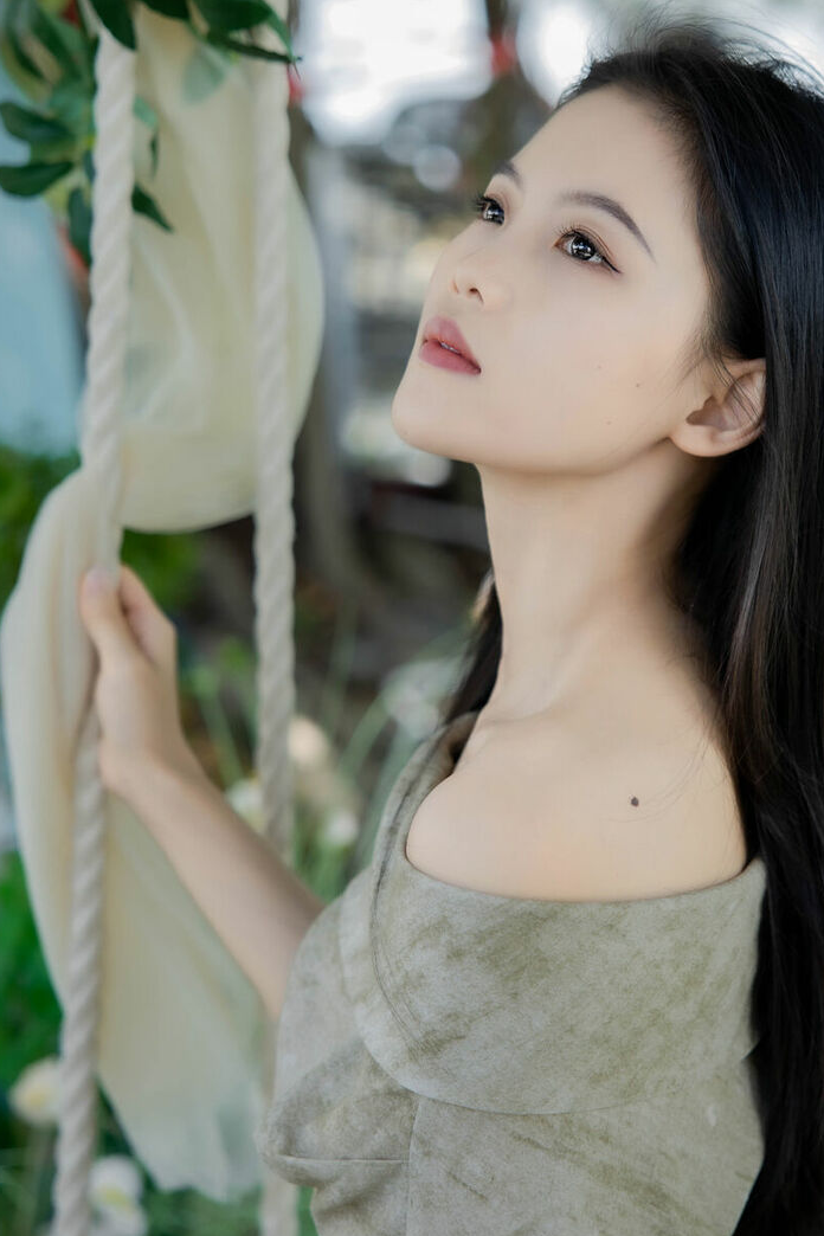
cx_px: 577
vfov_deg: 22.1
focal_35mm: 92
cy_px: 524
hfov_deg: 14.8
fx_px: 3158
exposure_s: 1/200
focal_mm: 61
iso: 100
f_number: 2.8
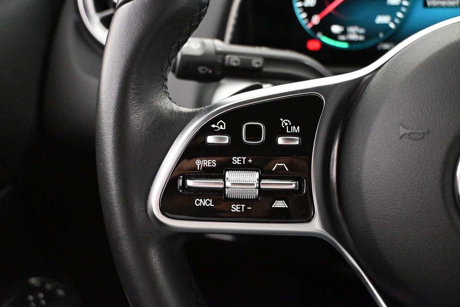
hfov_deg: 51.3
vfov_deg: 35.5
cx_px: 230
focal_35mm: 38
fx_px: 479
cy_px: 154
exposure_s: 1/60
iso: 12800
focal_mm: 25
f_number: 4.2
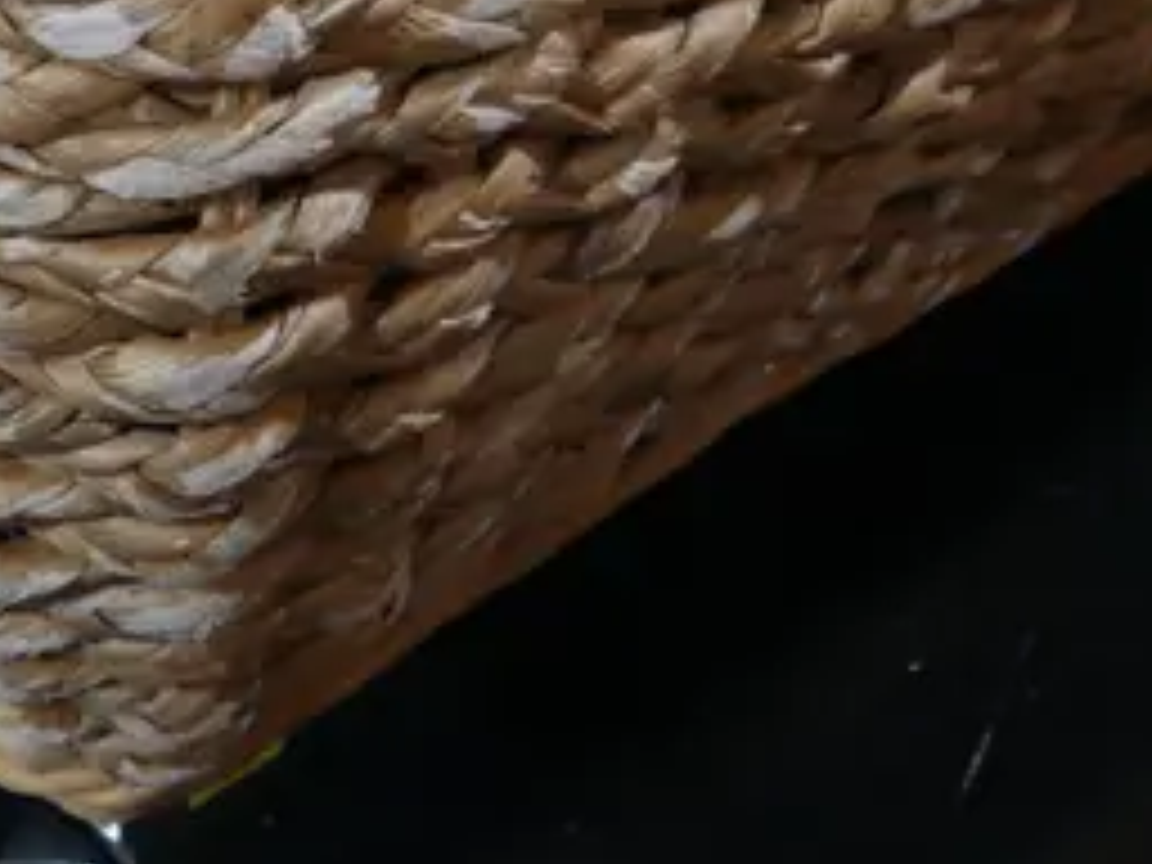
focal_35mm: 112
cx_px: 711
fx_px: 3727
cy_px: -848
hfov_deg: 17.5
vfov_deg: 11.9
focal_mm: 14
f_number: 4
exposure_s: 1/60
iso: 640
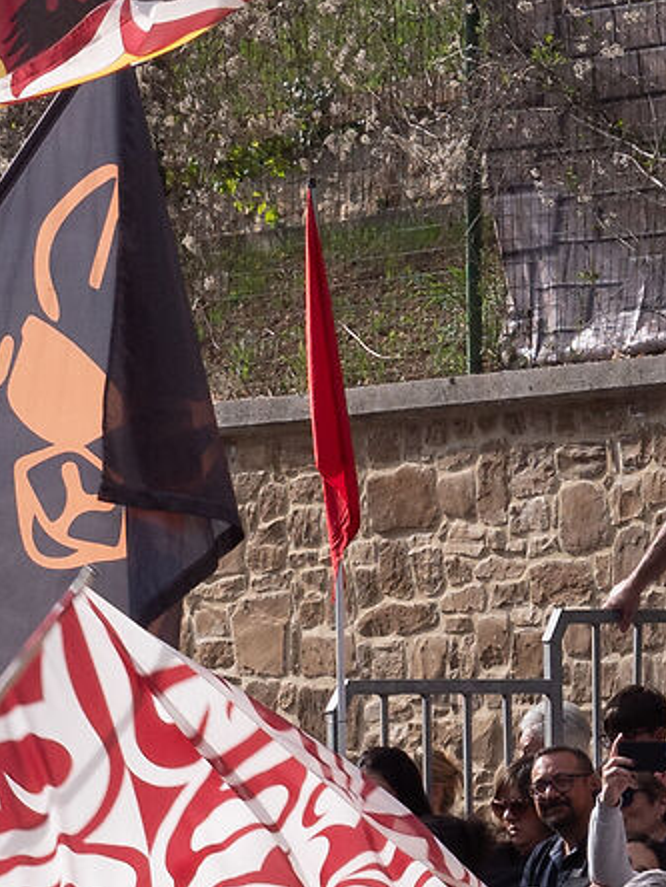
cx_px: -298
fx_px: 9427
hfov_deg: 4.0
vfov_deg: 5.4
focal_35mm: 368
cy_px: 374
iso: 200
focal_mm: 34
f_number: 7.1
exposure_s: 1/500
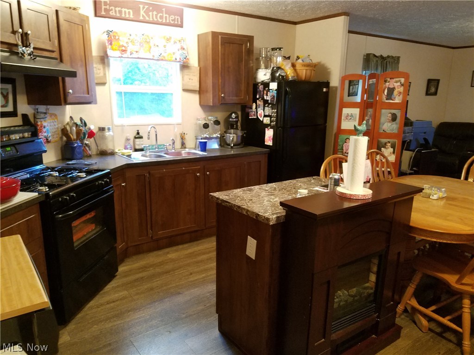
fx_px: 356
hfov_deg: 67.3
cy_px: 178
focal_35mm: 26
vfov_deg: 53.1
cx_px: 237
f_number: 1.7
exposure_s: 1/11
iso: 200
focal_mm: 4.2
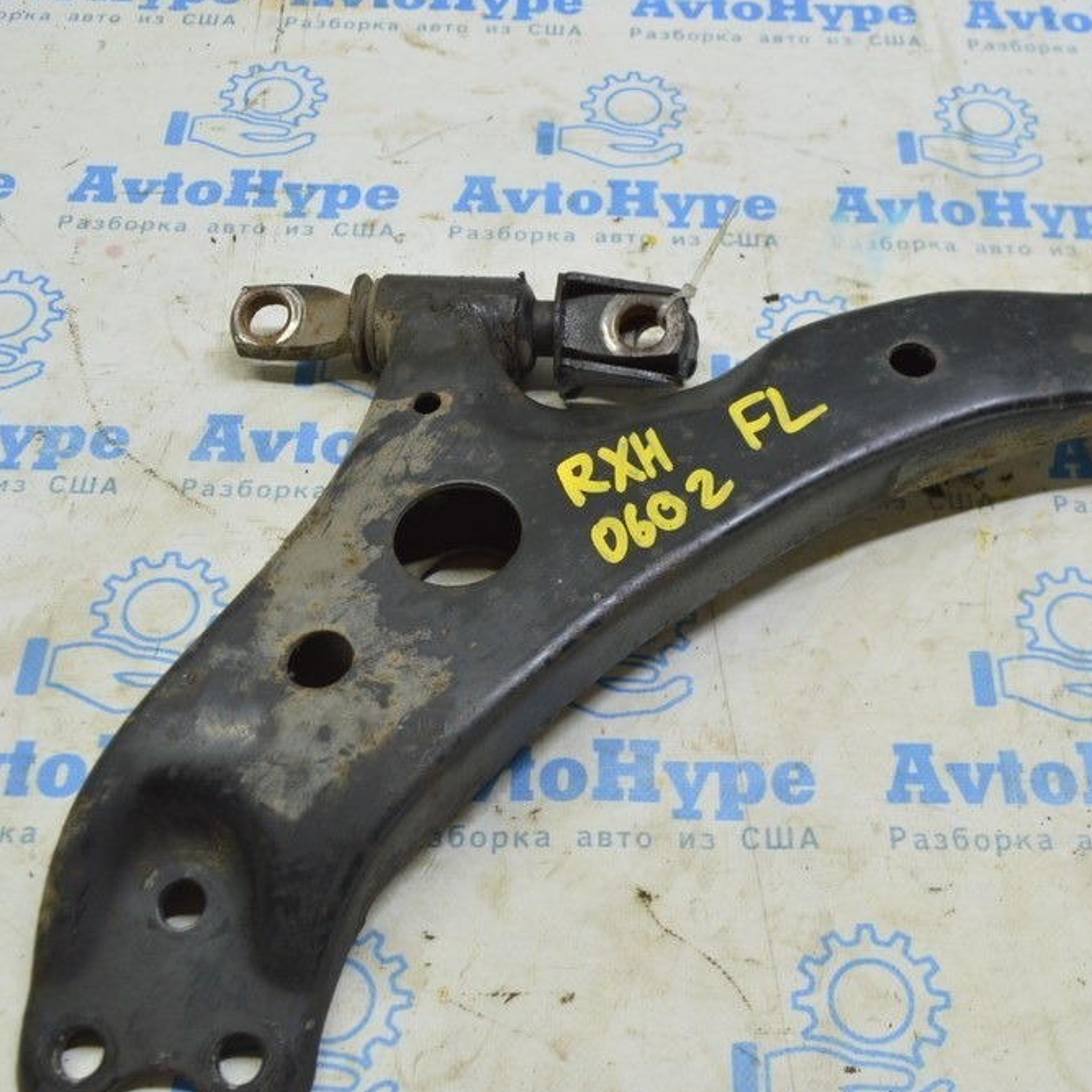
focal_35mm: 43
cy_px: 548
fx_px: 1535
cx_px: 655
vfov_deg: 39.2
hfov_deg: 39.0
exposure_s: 1/20
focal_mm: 22
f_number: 5.6
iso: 400
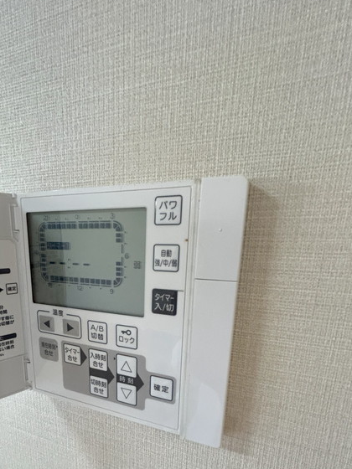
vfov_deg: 79.7
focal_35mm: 20
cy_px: 302
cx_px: 130
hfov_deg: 64.9
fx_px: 271
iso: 320
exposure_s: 1/100
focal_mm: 1.54
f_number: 2.4
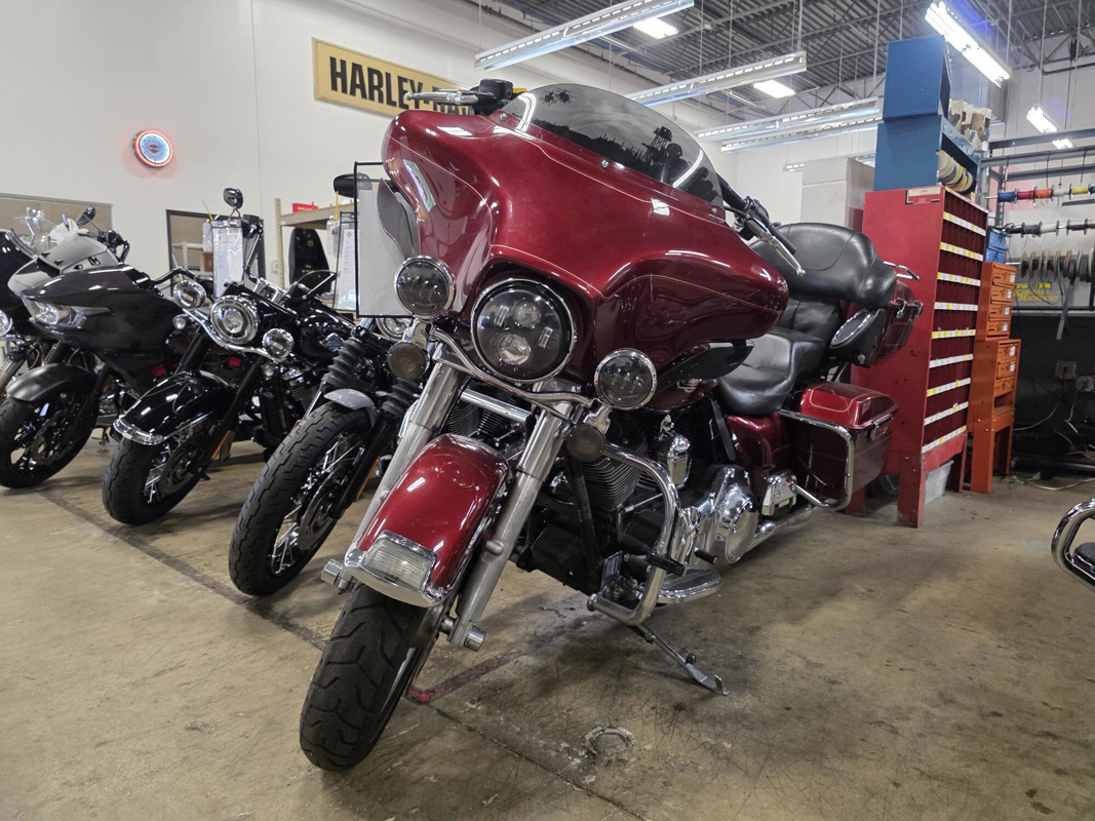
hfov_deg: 73.9
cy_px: 410
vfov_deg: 58.9
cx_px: 548
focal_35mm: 23
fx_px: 727
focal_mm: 6.3
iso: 500
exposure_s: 1/120
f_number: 1.7
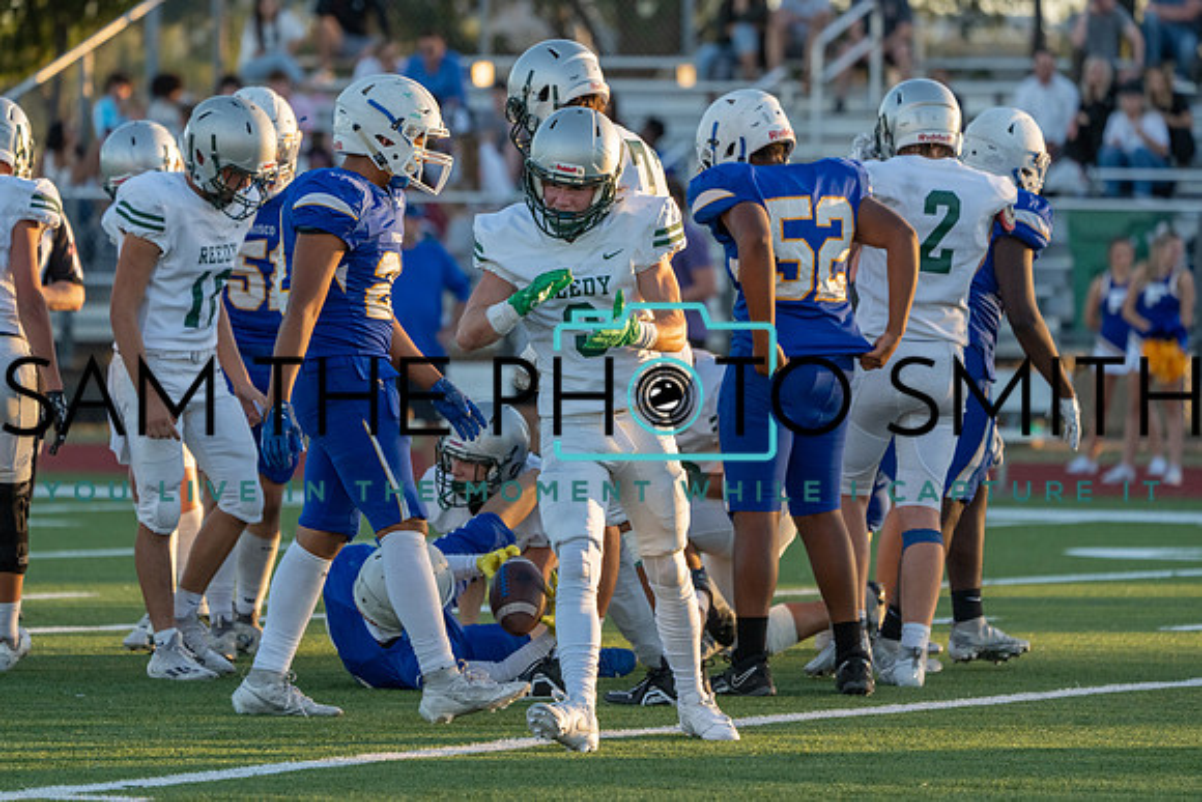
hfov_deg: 7.2
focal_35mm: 288
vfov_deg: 4.8
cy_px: 401
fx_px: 9618
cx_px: 601
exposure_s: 1/1250
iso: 2000
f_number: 5.6
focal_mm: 288
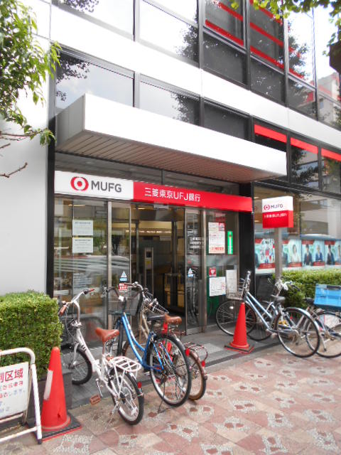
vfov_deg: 67.3
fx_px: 341
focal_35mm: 26
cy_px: 228
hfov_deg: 53.1
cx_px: 170
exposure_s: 1/60
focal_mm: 4.6
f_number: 3.2
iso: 80
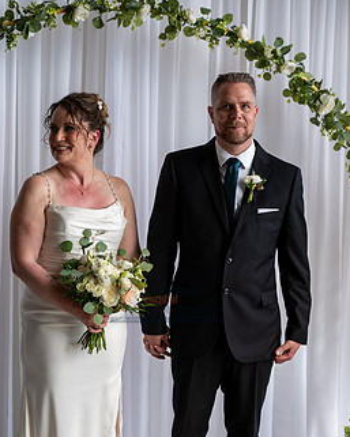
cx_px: 168
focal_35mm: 92
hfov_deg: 16.7
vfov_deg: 20.7
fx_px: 1191
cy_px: 302
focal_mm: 70
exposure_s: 1/160
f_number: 3.2
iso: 160
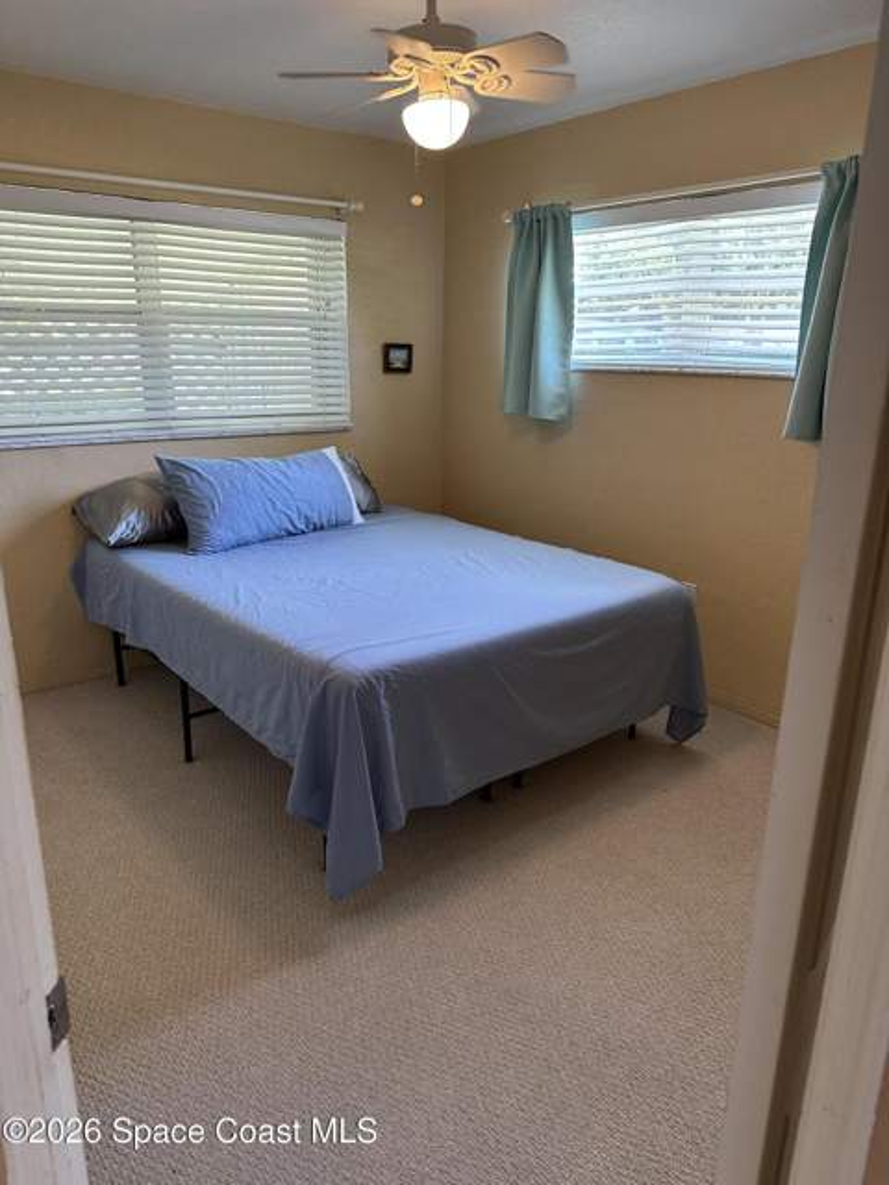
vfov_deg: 71.6
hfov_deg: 56.8
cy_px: 592
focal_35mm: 24
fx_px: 822
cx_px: 444
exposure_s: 1/60
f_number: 1.78
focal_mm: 6.86
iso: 250
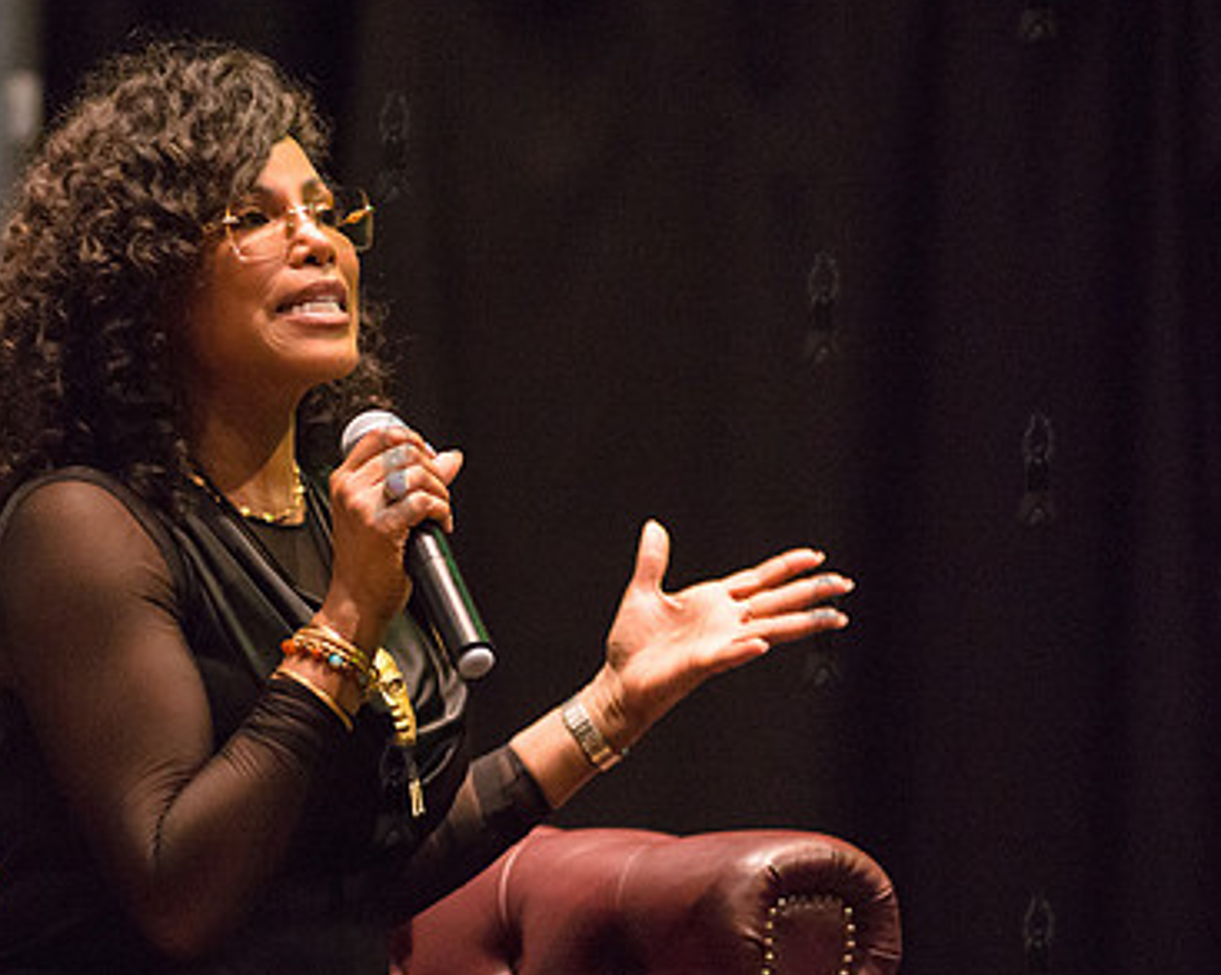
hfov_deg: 6.5
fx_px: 10724
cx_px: 393
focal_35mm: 297
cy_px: 464
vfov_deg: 5.2
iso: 4000
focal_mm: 200
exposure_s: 1/250
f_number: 2.8
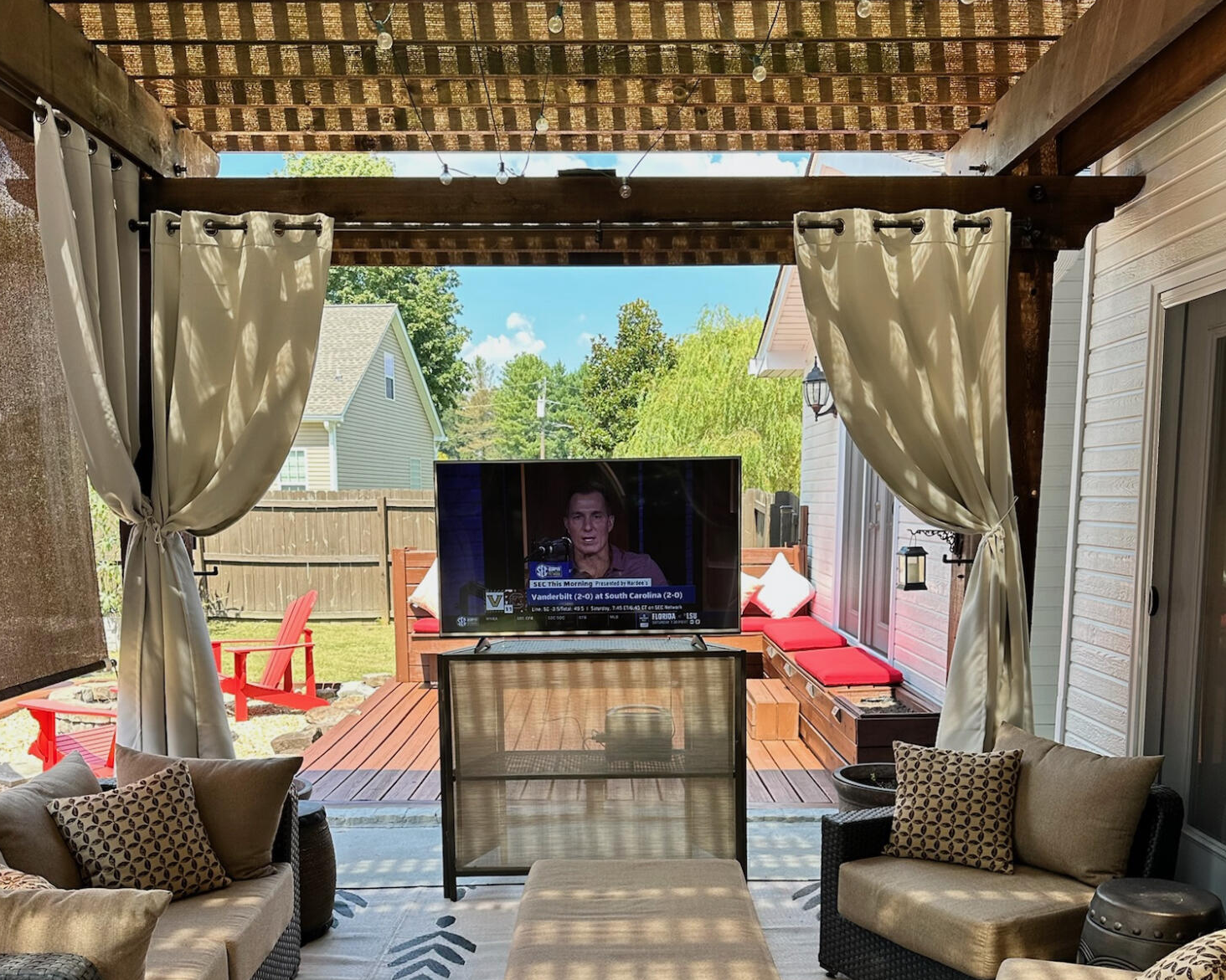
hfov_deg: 55.7
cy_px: 648
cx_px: 603
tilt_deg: -7.4
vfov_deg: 45.2
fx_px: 1161
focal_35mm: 32
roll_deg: -0.5
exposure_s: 1/564
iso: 80
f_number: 1.78
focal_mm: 6.86
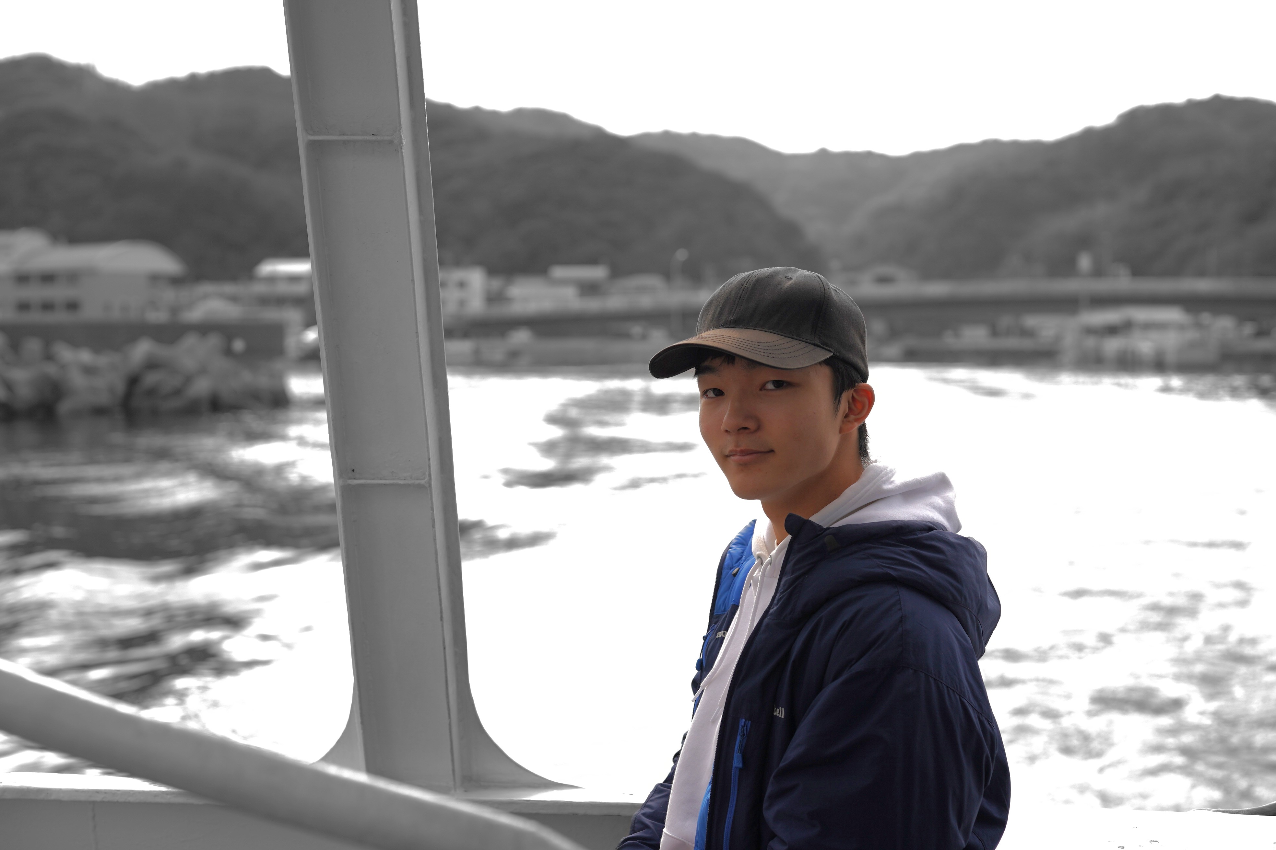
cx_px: 638
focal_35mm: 50
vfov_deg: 27.0
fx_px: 1772
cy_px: 425
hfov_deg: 39.6
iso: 100
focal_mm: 50
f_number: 3.2
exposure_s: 1/1250
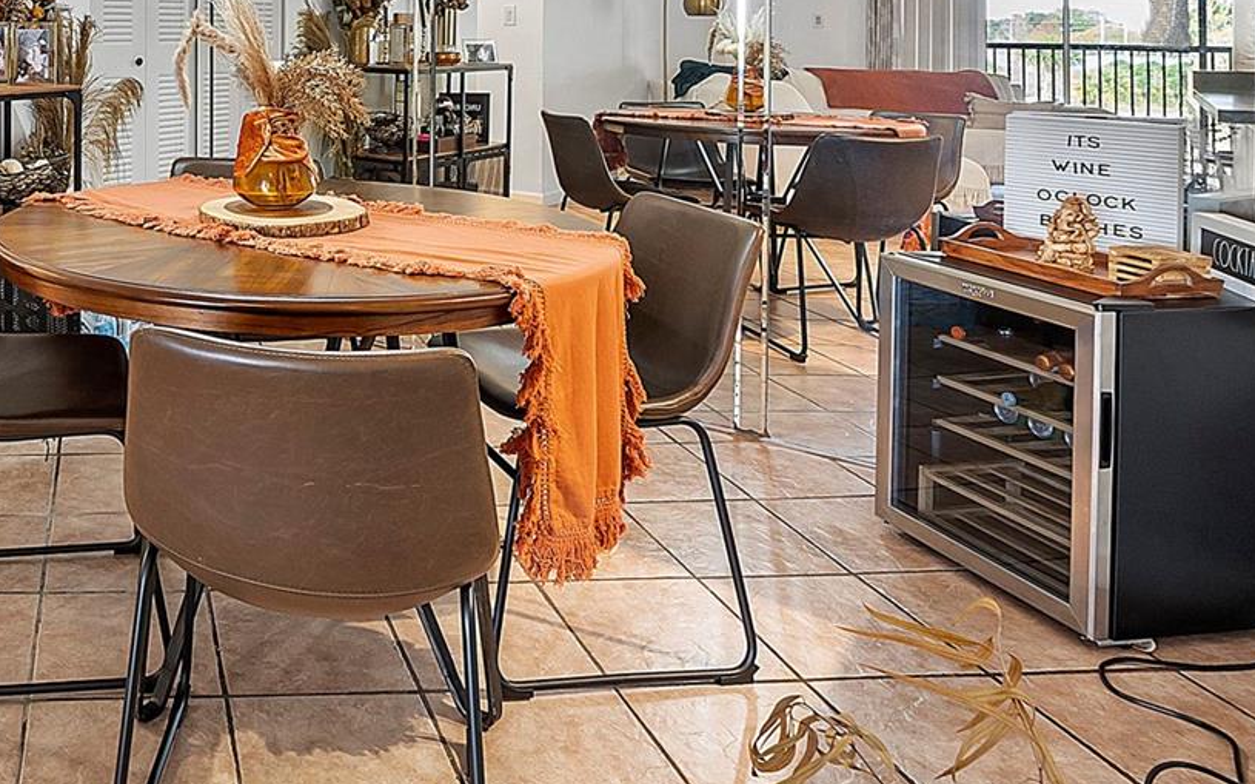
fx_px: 1026
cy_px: 37
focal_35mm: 30
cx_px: 142
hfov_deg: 55.2
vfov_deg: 38.1
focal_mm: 10
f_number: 9
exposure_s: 1/1.67
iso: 250
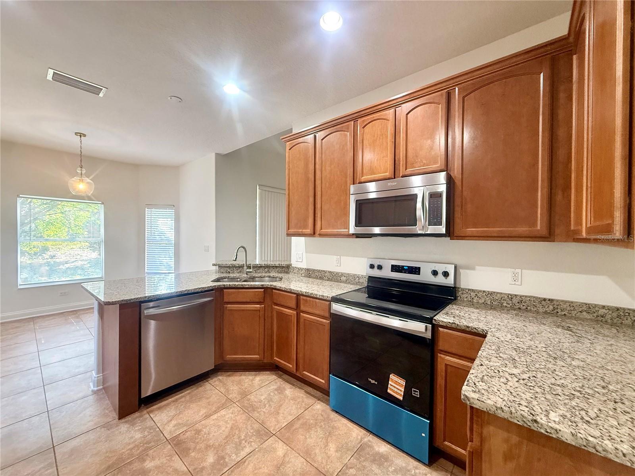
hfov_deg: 102.1
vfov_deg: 85.7
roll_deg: -0.8
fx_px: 257
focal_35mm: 14
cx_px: 318
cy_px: 238
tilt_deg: -0.7
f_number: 2.2
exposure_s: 1/60
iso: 500
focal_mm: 2.22
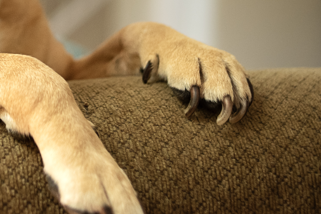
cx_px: -50
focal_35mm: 96
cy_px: -33
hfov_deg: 20.1
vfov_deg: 13.9
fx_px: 856
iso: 2000
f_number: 2.5
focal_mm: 35
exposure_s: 1/800
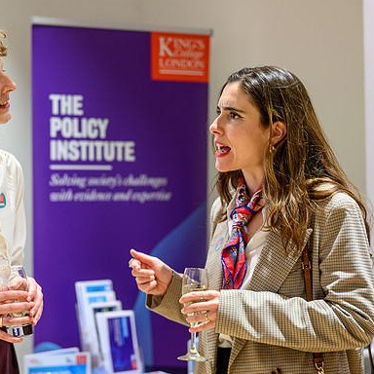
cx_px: 115
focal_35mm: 68
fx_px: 831
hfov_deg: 25.2
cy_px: 187
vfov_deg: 25.4
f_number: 2.2
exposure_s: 1/200
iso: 1250
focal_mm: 52
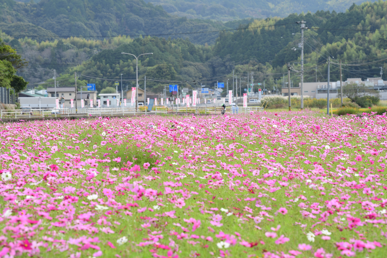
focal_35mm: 200
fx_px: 2150
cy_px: 129
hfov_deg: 10.3
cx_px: 194
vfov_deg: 6.9
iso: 400
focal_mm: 200
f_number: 11
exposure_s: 1/125
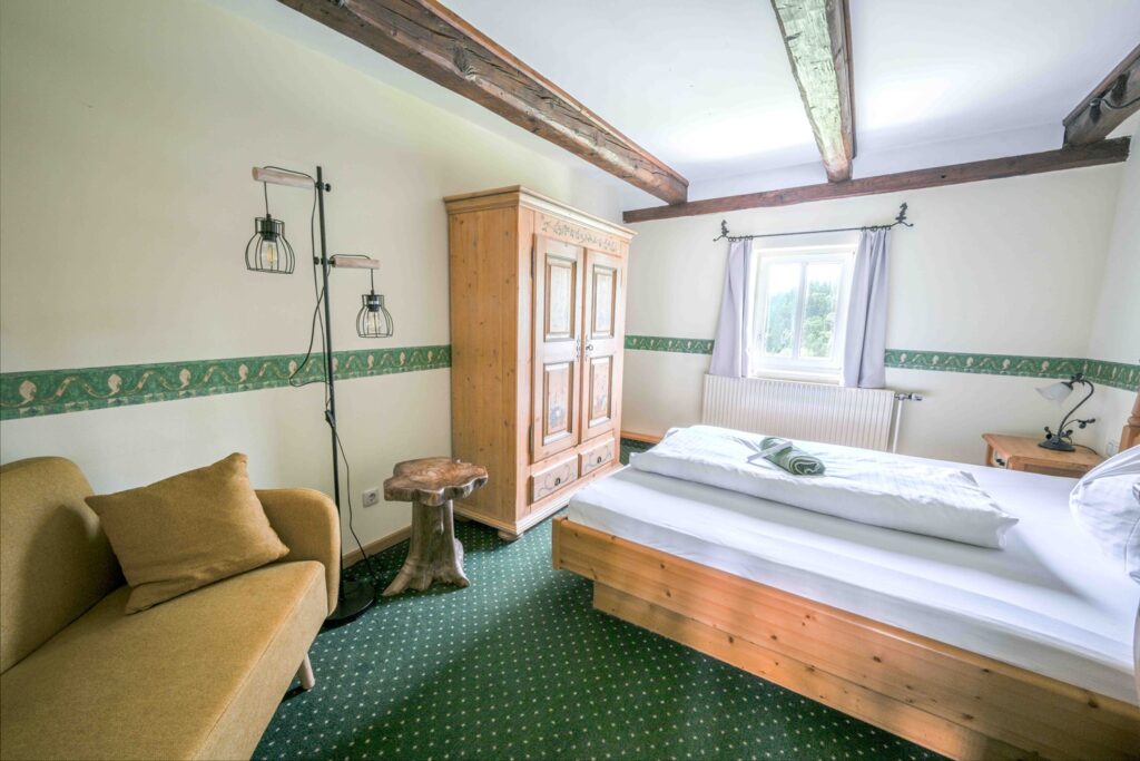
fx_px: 443
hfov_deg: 104.2
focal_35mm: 14
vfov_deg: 81.2
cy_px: 380
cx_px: 570
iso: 64
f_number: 14
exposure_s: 1/2
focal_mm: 14
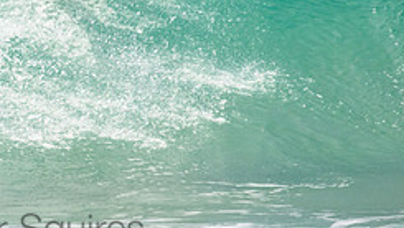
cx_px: 16
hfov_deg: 1.1
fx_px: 21282
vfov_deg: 0.6
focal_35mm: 1986
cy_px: -45
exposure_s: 1/3200
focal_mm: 800
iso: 1100
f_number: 11
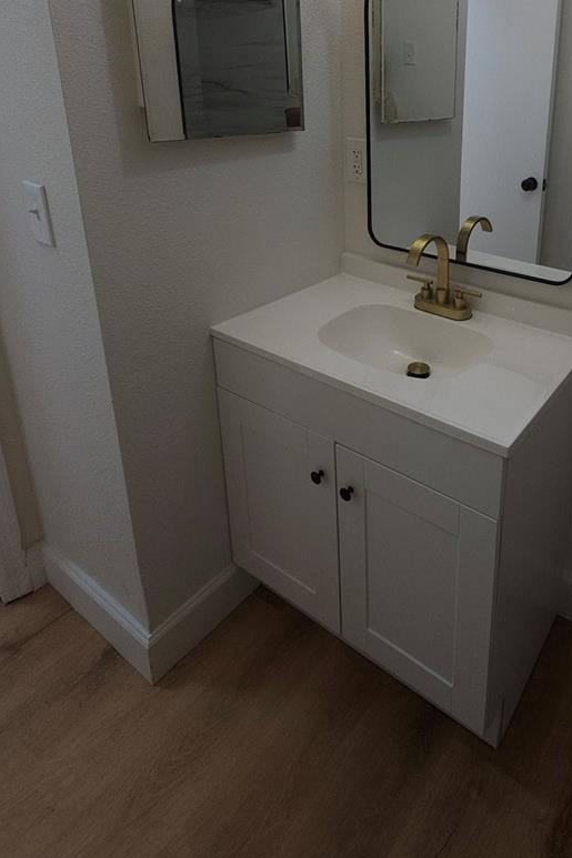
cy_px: 240
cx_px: 445
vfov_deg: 76.6
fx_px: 501
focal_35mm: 21
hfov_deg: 55.8
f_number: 2.2
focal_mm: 2.2
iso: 80
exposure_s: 1/120
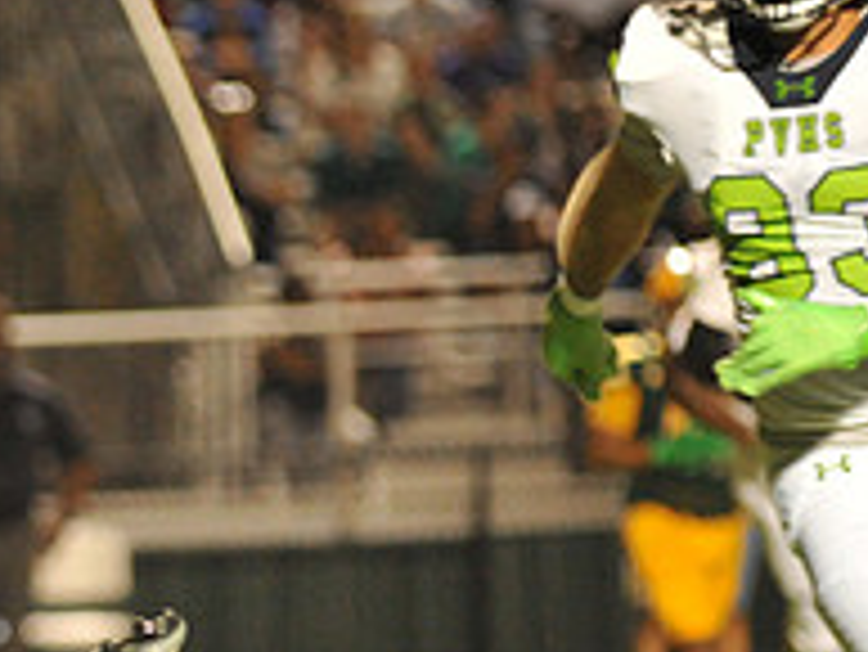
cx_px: -360
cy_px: 841
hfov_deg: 3.4
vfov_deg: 2.6
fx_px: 14477
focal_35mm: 577
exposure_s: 1/320
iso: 6400
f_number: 4
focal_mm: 200
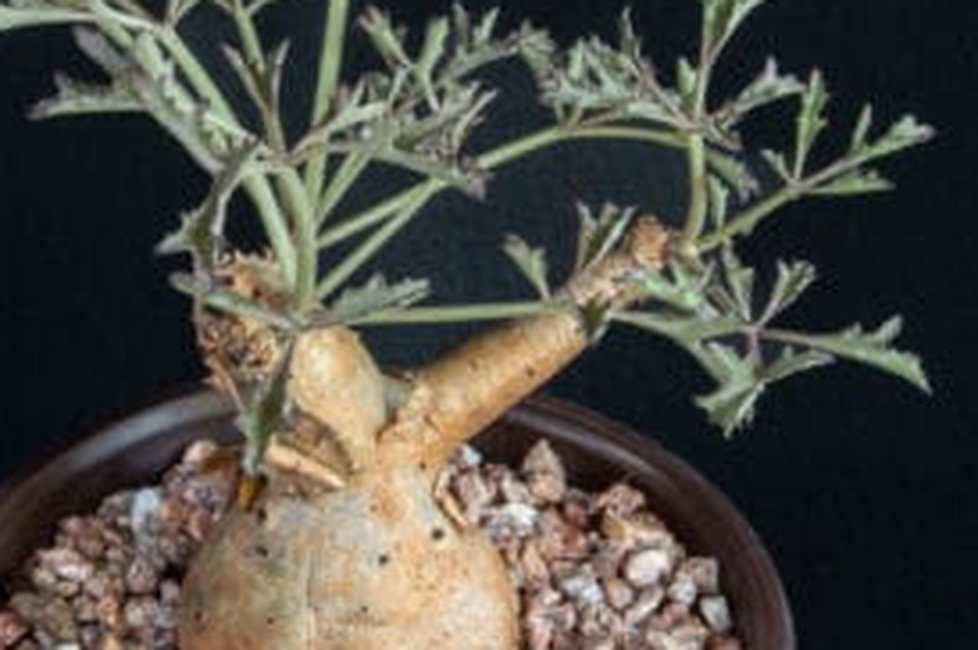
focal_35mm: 131
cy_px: 210
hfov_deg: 15.6
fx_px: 3555
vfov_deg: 10.4
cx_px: 231
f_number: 32
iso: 100
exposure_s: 6
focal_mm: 60
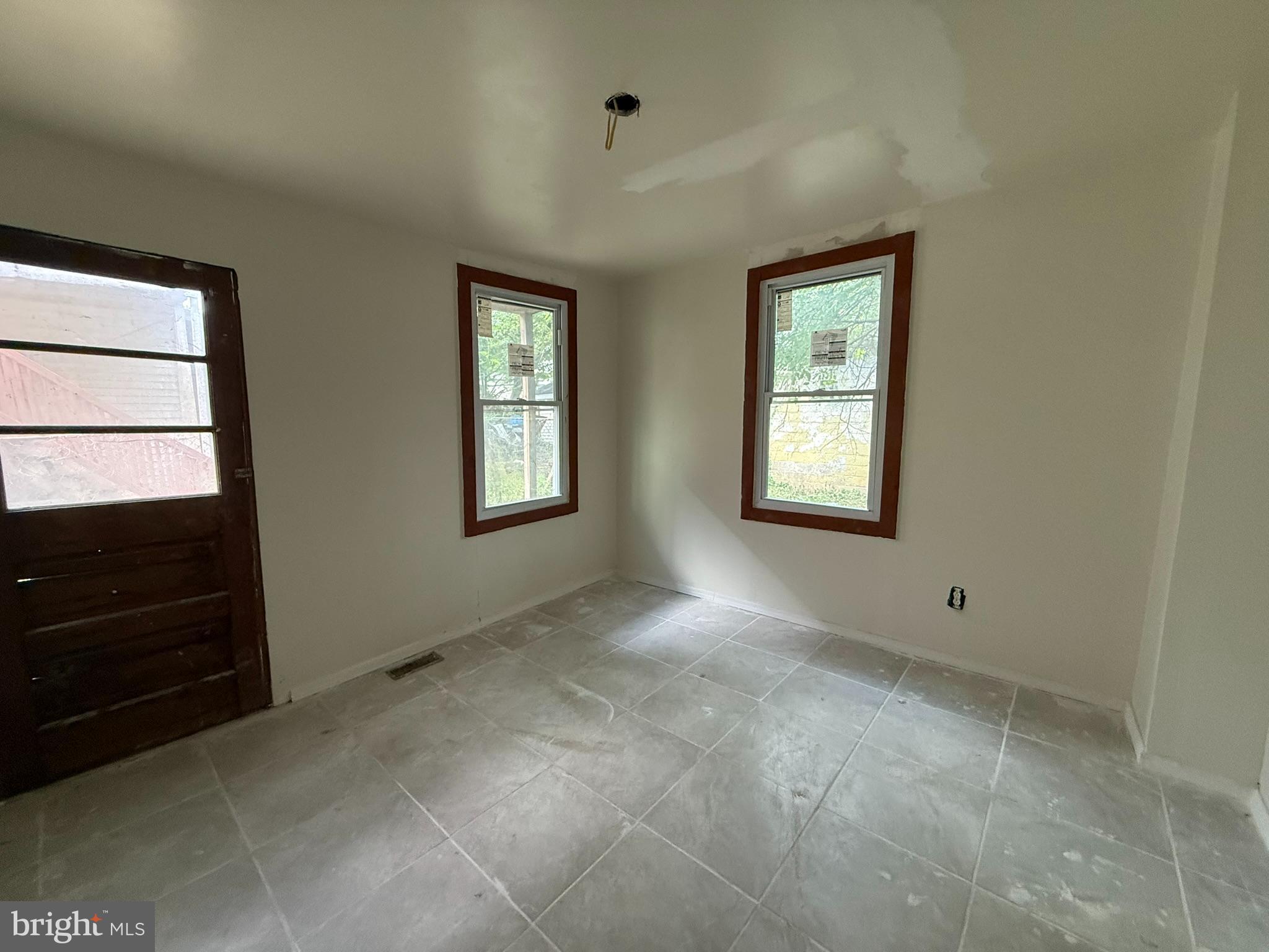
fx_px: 513
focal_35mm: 14
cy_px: 476
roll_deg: +0.6
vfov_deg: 85.7
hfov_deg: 102.1
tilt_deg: -7.7
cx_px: 634
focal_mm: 2.22
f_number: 2.2
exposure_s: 1/81
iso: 320
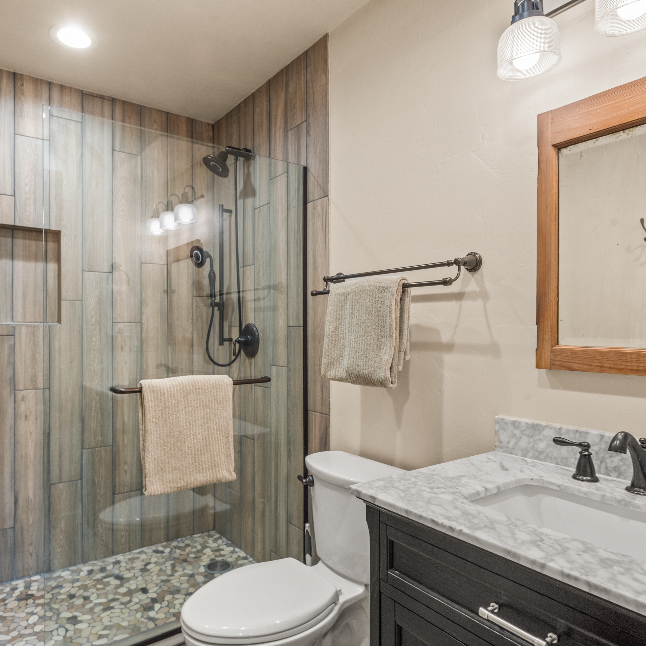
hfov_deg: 62.7
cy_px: 321
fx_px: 528
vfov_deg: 62.9
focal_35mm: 25
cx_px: 283
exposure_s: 1/5
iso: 400
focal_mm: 19
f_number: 9
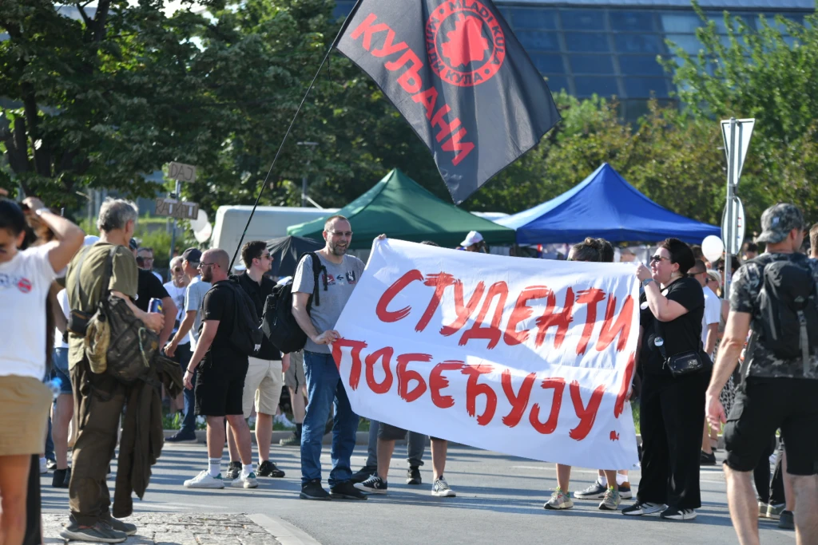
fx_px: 2954
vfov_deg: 10.6
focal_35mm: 130
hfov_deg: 15.8
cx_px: 409
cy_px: 272
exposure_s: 1/2500
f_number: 4
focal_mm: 130
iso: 400
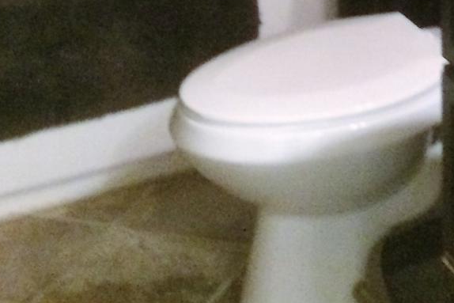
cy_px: -373
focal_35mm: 105
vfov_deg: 11.3
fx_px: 1324
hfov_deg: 18.4
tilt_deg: -3.5
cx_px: 555
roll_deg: +2.3
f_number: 2.2
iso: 400
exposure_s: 1/15
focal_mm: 4.15
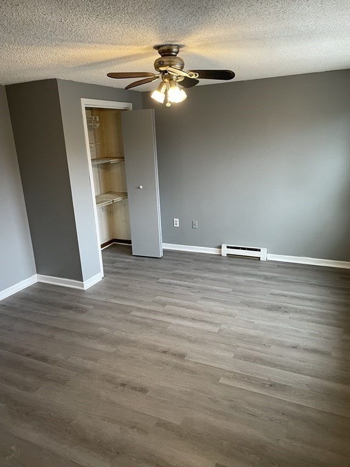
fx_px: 351
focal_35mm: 26
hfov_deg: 53.1
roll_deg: +3.6
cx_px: 175
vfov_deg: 67.3
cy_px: 234
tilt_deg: -15.2
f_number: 1.6
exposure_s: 1/60
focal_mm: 4.2
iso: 125
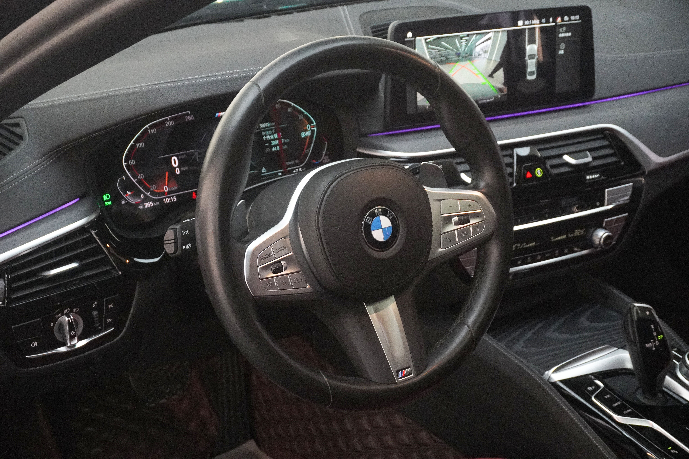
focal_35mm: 48
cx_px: 344
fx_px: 919
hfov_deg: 41.1
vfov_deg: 28.1
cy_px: 230
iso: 6400
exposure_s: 1/80
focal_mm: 32
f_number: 6.3
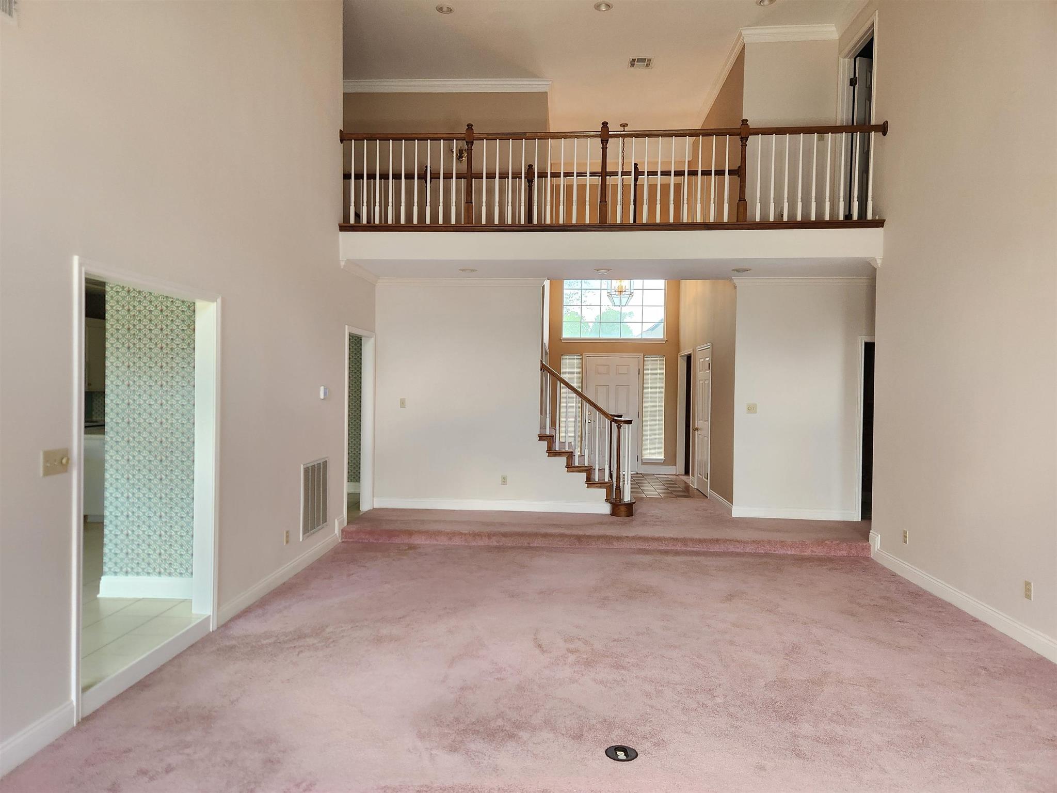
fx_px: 702
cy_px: 396
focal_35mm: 23
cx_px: 528
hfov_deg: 73.9
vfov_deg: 58.9
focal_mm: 5.4
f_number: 1.8
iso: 250
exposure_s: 1/120
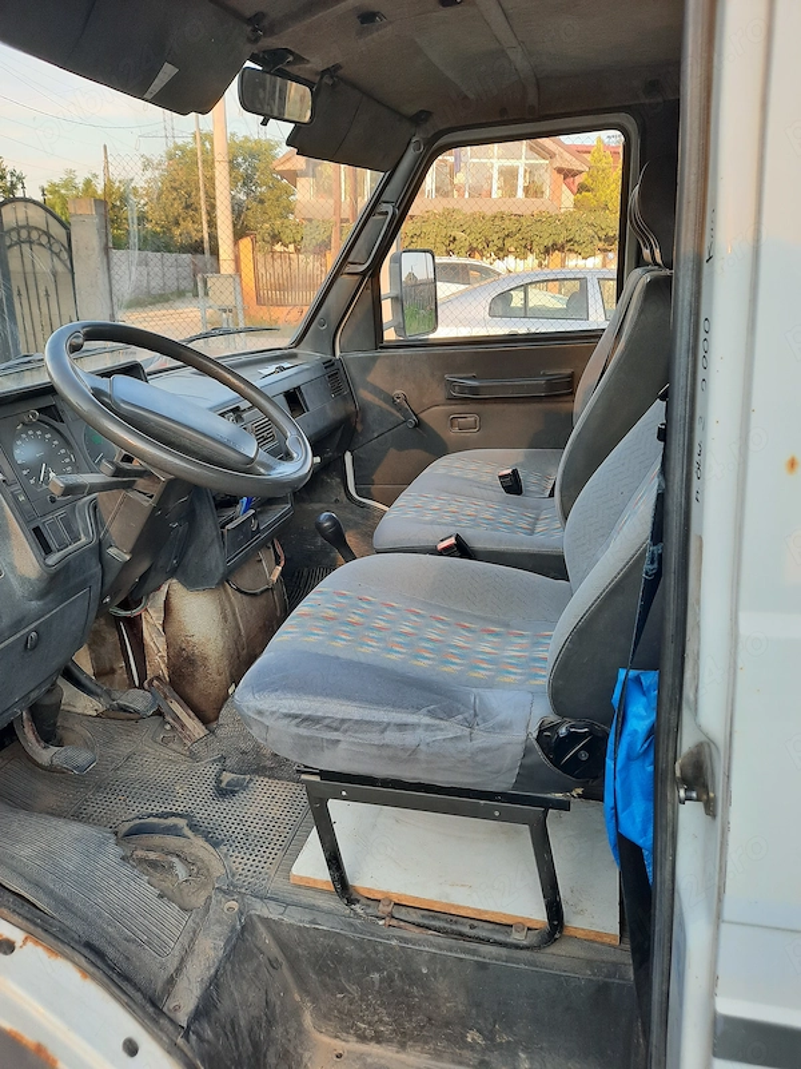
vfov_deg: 69.4
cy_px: 534
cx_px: 400
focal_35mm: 25
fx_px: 771
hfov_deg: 54.9
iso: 50
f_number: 2
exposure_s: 1/100
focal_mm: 4.6
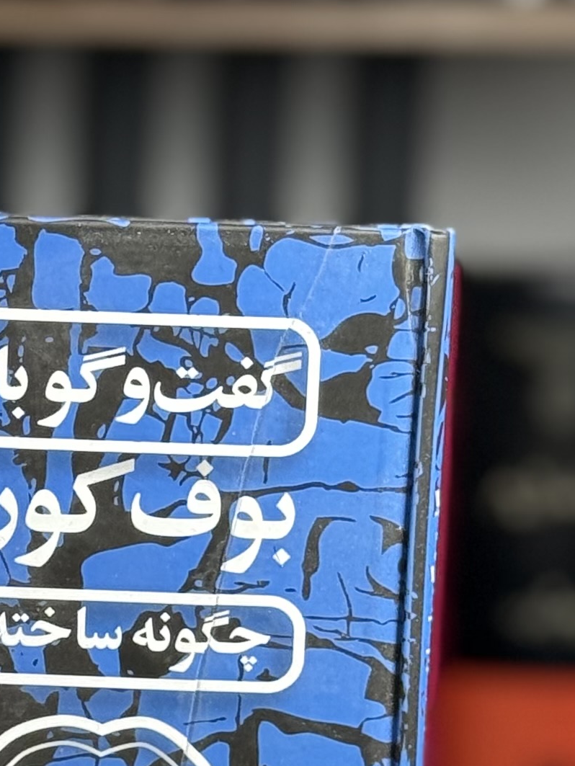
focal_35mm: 182
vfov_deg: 10.8
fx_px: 4028
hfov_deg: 8.1
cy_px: 549
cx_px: -95
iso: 125
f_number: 1.78
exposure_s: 1/100
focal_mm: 6.76
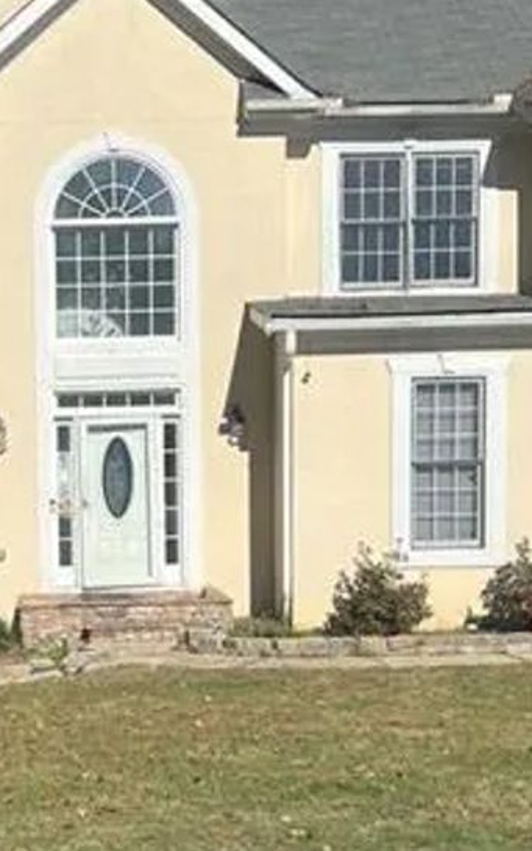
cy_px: 575
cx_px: 11
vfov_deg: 29.5
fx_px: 1599
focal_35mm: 69
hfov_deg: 18.4
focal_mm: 5.7
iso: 50
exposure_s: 1/7463
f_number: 1.5
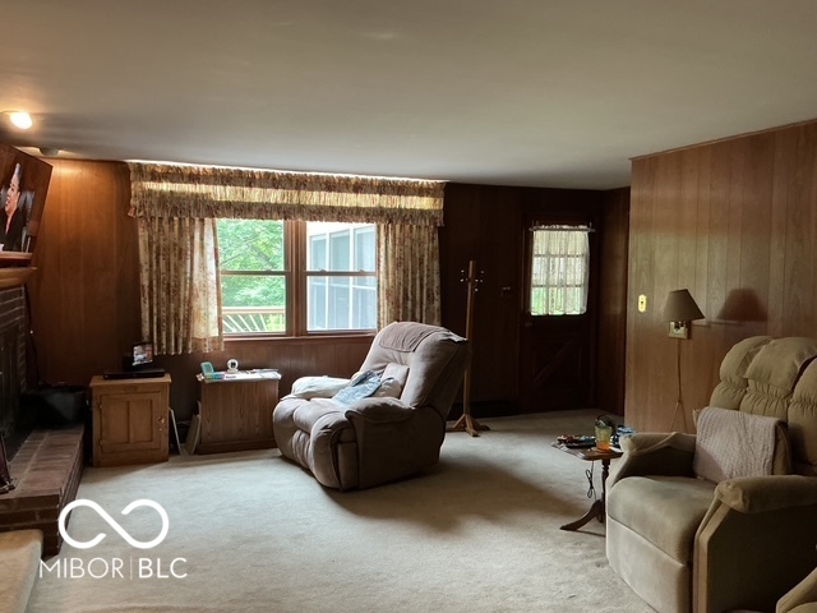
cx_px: 408
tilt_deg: -2.7
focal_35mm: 29
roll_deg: -0.9
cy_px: 306
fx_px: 684
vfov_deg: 48.2
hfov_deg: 61.7
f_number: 1.8
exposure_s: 1/60
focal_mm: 3
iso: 200
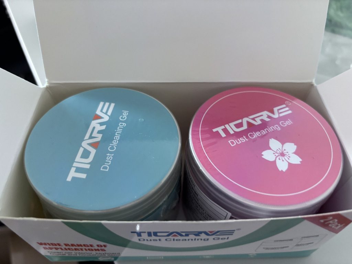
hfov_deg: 67.3
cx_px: 176
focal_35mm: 26
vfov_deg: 53.1
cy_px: 132
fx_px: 264
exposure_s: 1/60
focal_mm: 5.96
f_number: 1.6
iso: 250
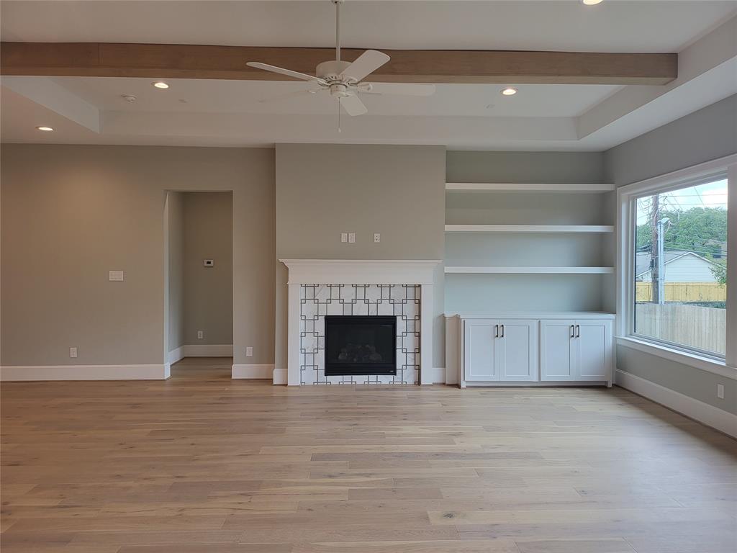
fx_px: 511
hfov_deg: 71.6
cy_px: 276
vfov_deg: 56.8
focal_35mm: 24
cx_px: 368
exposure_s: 1/119
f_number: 1.8
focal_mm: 5
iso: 64
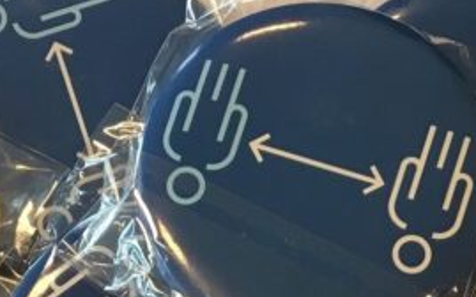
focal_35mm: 117
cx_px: 285
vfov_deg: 10.0
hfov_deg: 17.8
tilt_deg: -84.5
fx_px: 1517
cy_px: 668
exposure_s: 1/33
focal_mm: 4.15
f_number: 2.2
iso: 80
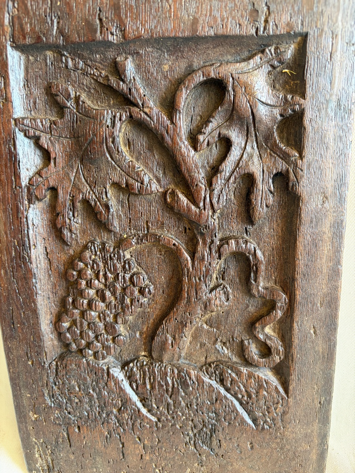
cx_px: 178
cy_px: 236
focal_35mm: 26
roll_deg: +2.0
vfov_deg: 67.3
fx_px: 356
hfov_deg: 53.1
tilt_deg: -37.9
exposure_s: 1/60
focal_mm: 5.96
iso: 250
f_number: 1.6
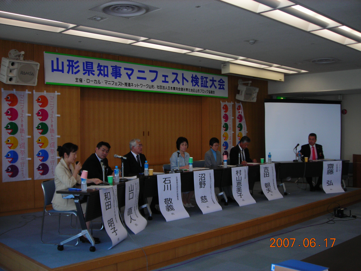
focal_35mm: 38
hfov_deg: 49.0
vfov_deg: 37.7
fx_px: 396
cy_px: 136
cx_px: 180
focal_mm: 6.3
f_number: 3.2
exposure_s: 1/60.1
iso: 79
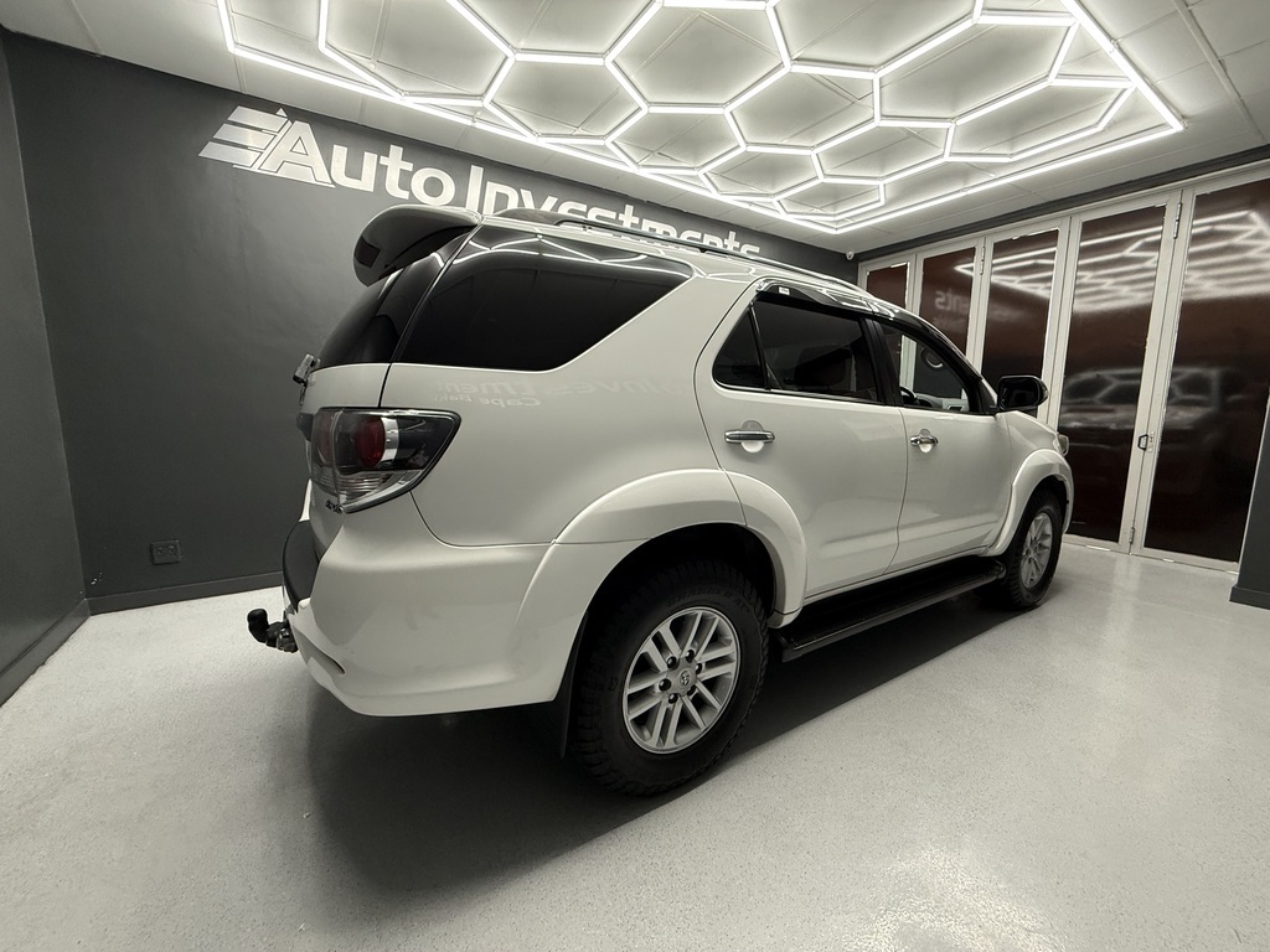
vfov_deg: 85.7
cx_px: 635
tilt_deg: -7.8
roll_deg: -1.1
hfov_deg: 102.1
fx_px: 514
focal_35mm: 14
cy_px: 476
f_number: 2.2
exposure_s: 1/100
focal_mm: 2.22
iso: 250
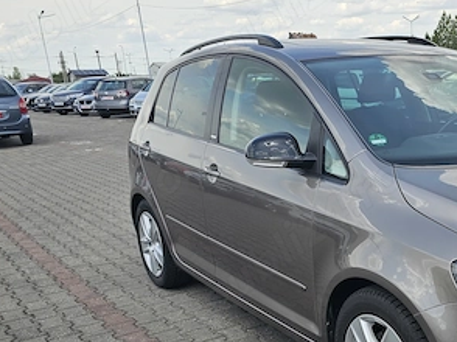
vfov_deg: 30.3
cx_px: 409
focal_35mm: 47
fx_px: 620
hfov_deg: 37.8
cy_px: 256
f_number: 1.7
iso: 10
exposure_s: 1/547
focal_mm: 6.3
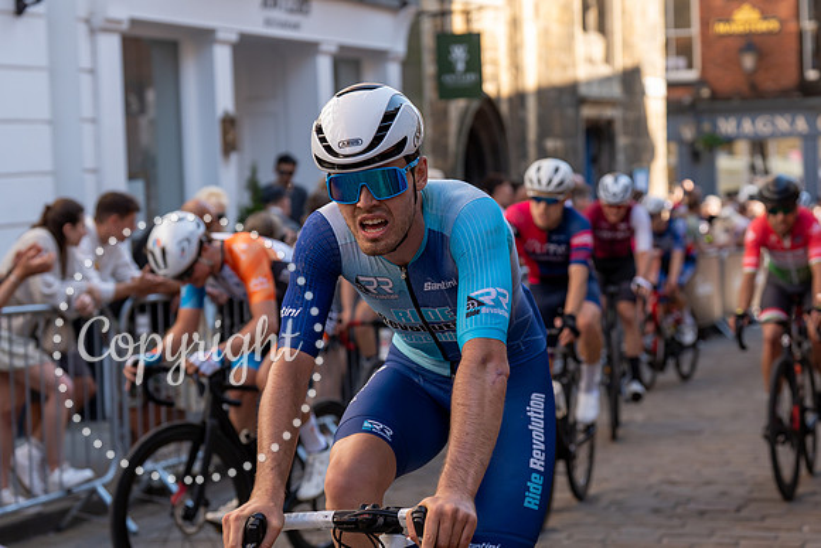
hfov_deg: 25.4
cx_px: 466
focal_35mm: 80
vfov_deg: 17.1
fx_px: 1820
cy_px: 240
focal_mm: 70
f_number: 4
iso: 500
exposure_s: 1/1000
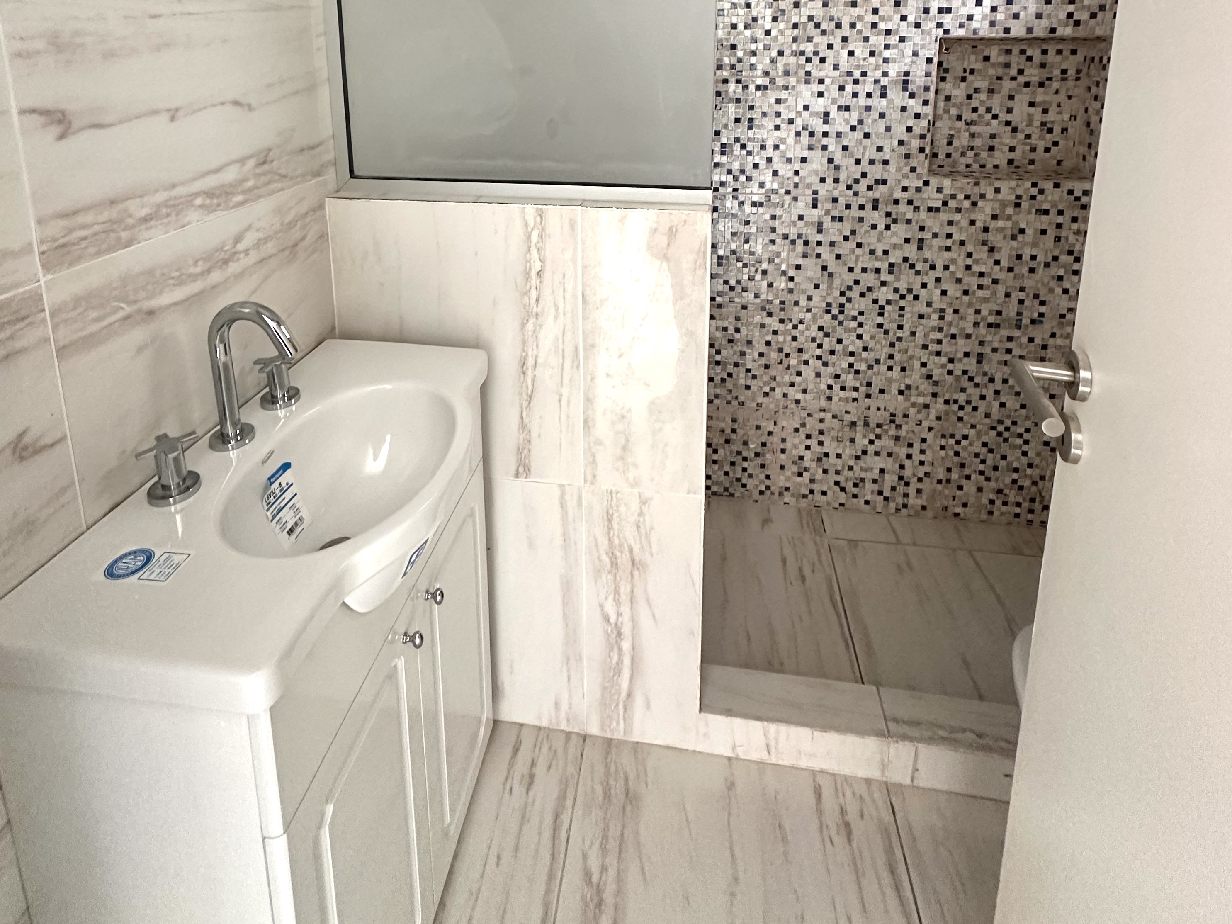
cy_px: 165
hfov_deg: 84.7
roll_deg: -0.3
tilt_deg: -9.9
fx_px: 676
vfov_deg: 62.0
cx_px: 607
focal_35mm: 19
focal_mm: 2.22
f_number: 2.2
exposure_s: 1/60
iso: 400
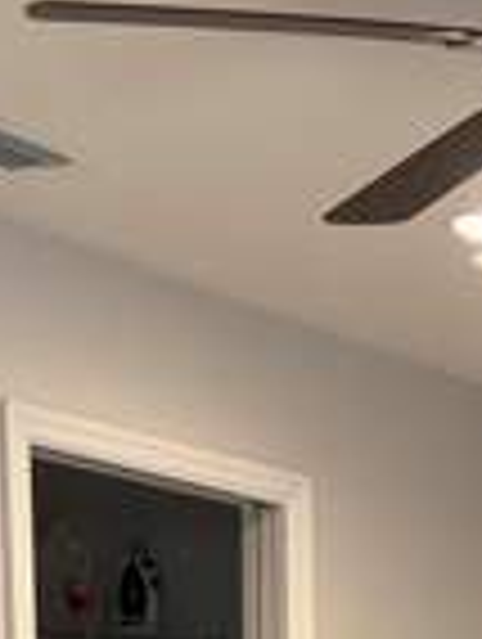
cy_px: 1089
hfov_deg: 11.6
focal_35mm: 117
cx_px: 914
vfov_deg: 15.0
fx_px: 2166
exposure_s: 1/60
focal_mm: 5.96
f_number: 1.6
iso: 100
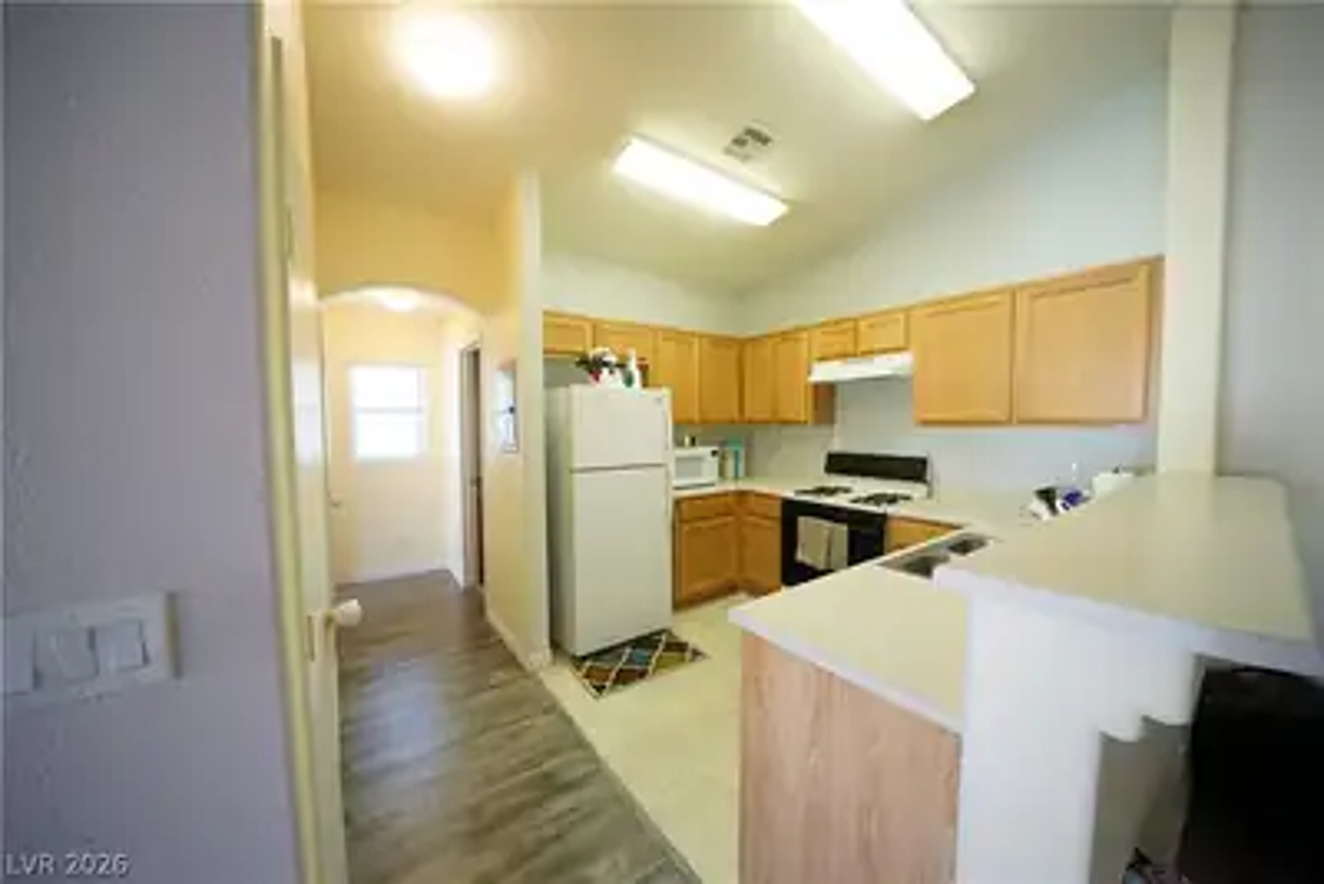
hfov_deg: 112.6
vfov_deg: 90.1
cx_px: 662
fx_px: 441
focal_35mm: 12
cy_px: 442
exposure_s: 1/200
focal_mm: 12
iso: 10000
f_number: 6.3
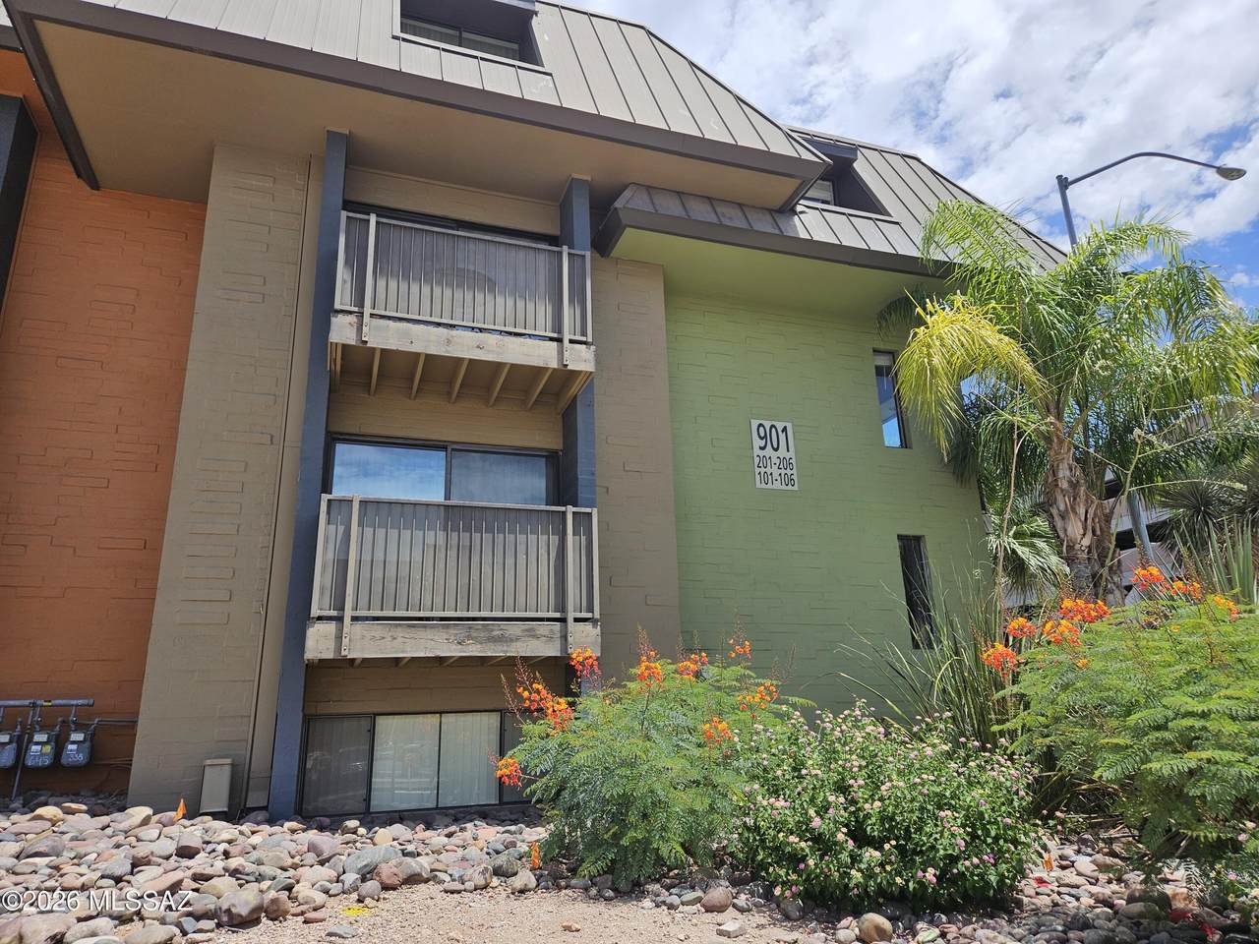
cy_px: 472
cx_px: 630
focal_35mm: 23
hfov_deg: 73.9
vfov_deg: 58.9
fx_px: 837
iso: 25
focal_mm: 5.4
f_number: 1.8
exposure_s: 1/1951
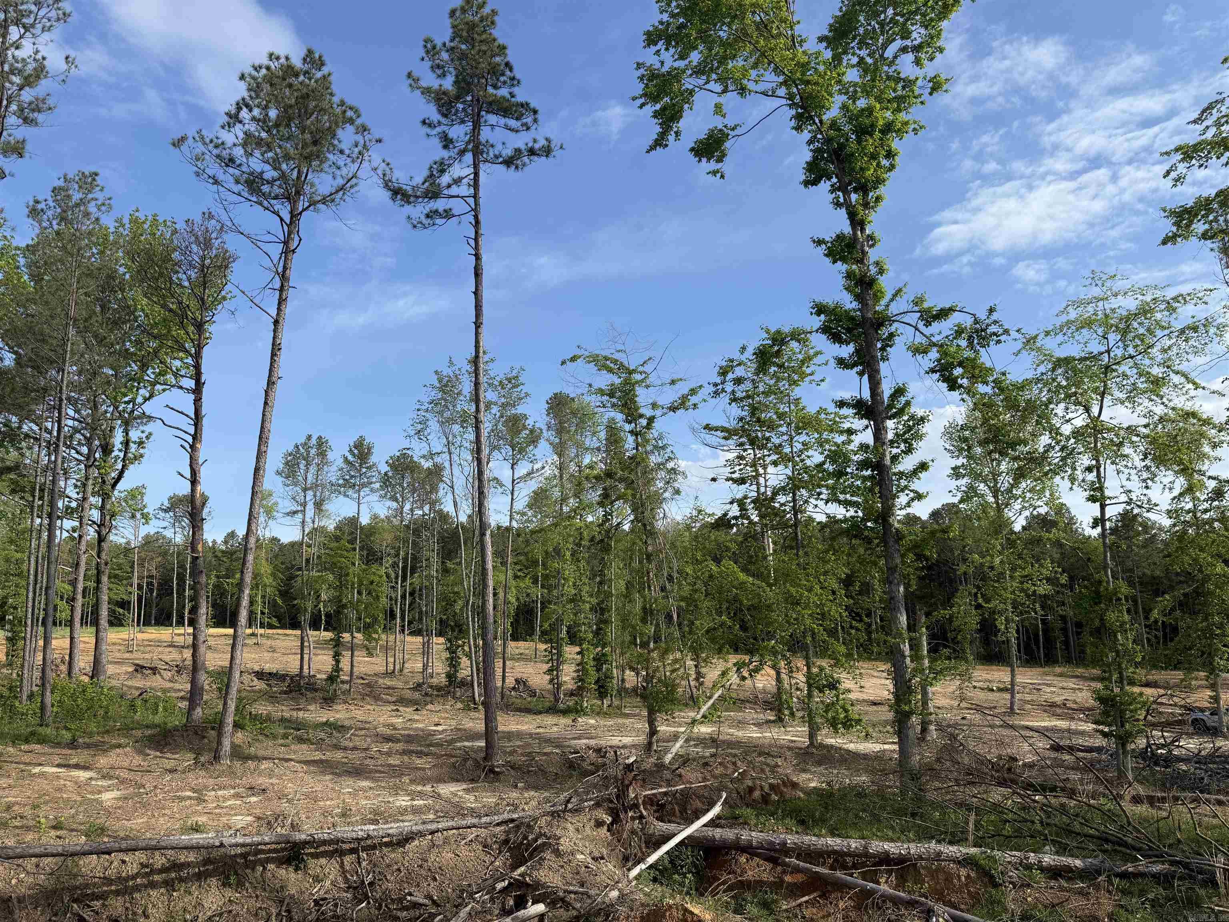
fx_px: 852
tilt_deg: +9.0
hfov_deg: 71.6
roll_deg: +1.3
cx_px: 614
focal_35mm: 24
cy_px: 461
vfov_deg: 56.8
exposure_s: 1/3953
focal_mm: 6.76
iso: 80
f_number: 1.78
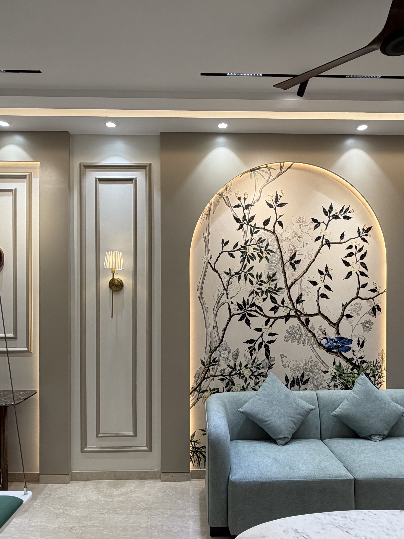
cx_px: 209
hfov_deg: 56.8
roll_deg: +0.2
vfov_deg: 71.4
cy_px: 298
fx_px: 373
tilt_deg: +0.2
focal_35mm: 24
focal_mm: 2.22
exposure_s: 1/100
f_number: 2.2
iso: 64
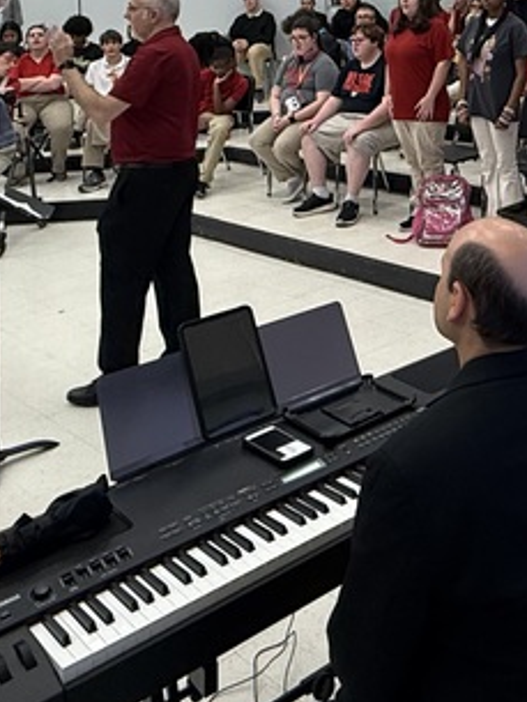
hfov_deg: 29.2
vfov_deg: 35.4
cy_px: -46
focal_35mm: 47
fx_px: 953
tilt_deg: +2.2
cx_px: 504
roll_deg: +1.7
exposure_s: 1/120
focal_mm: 2.22
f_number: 2.2
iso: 200
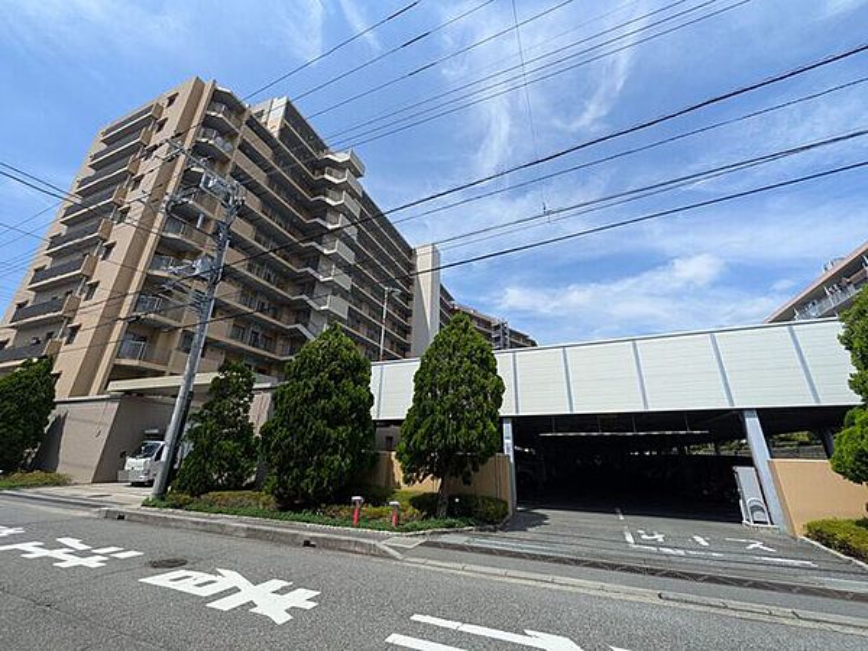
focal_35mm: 14
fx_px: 351
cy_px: 326
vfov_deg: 85.7
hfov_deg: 102.1
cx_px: 434
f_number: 2.2
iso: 49
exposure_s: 1/1783
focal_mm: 1.83
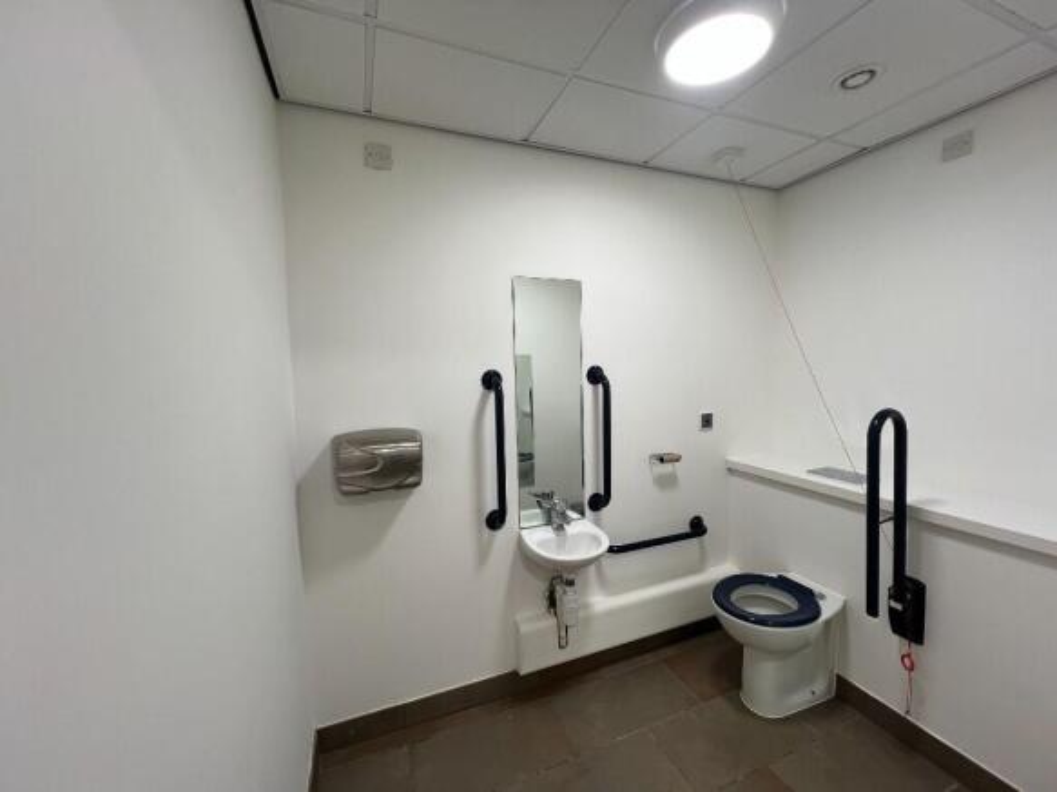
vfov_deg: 89.9
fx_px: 397
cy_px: 396
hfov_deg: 106.2
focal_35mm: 13
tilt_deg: -4.1
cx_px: 528
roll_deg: +1.9
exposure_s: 1/33
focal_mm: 1.57
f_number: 1.8
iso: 32
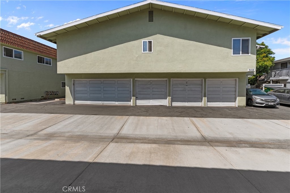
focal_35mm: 17
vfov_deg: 70.5
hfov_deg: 93.3
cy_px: 96
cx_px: 145
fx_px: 137
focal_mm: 17
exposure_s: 1/50
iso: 100
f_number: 8
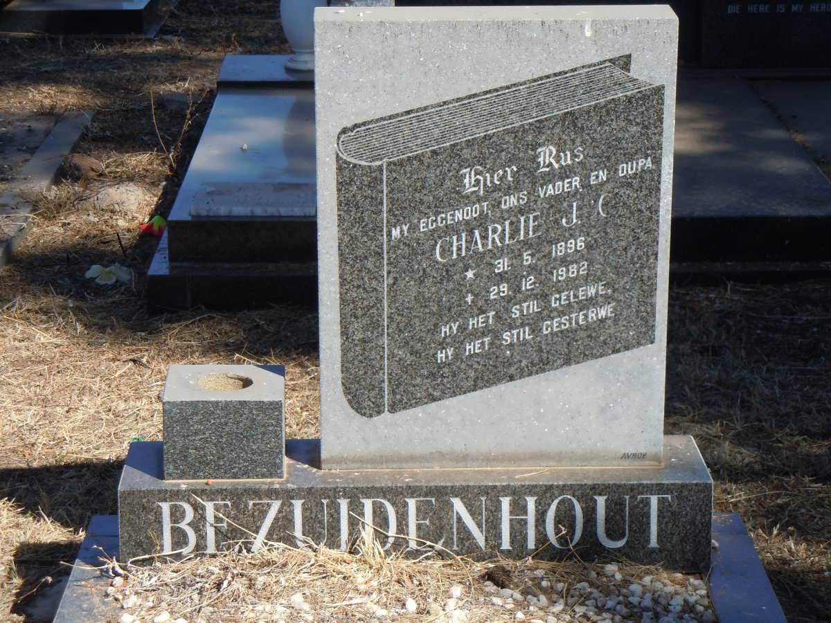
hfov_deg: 19.3
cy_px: 312
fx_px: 2449
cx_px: 416
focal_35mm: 102
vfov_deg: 14.5
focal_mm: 18.3
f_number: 4.5
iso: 200
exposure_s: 1/800
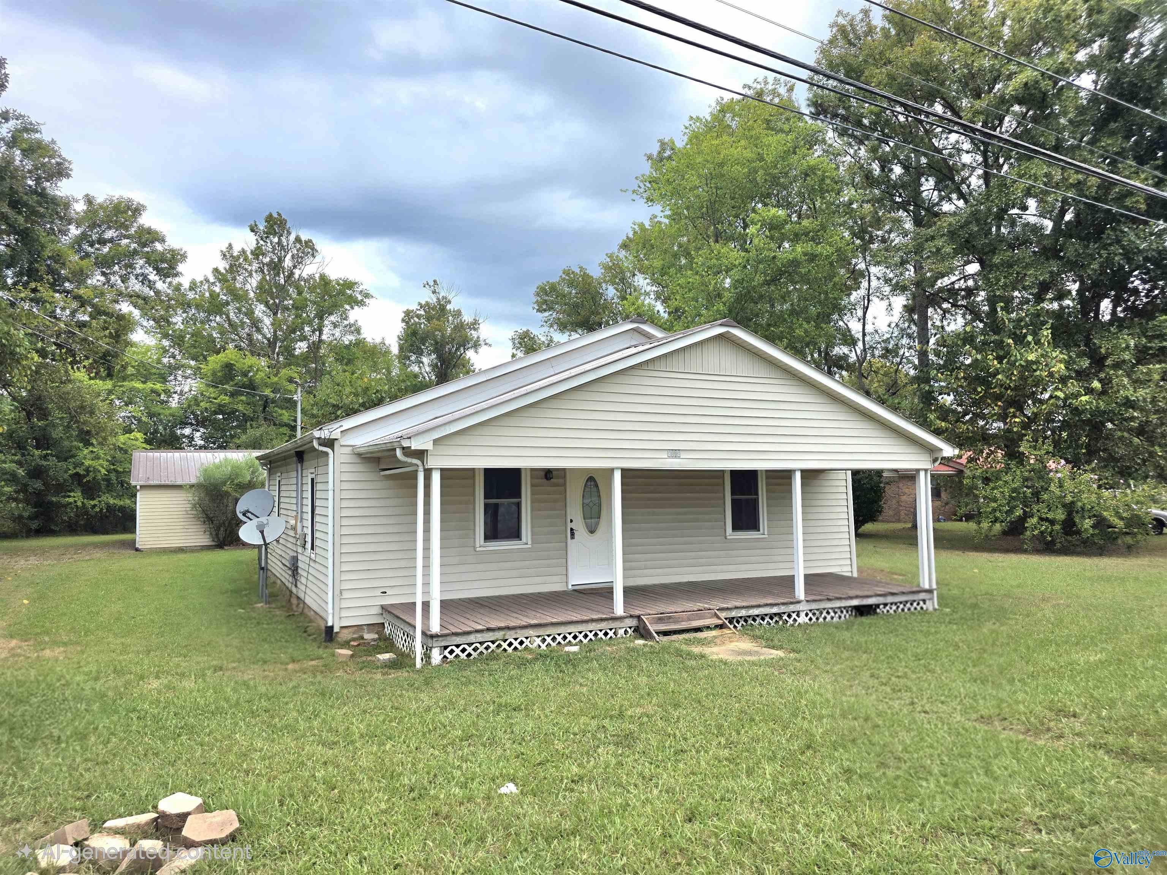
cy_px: 438
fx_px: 775
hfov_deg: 73.9
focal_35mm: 23
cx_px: 584
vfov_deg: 58.9
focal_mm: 6.3
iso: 80
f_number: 1.7
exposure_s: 1/1429
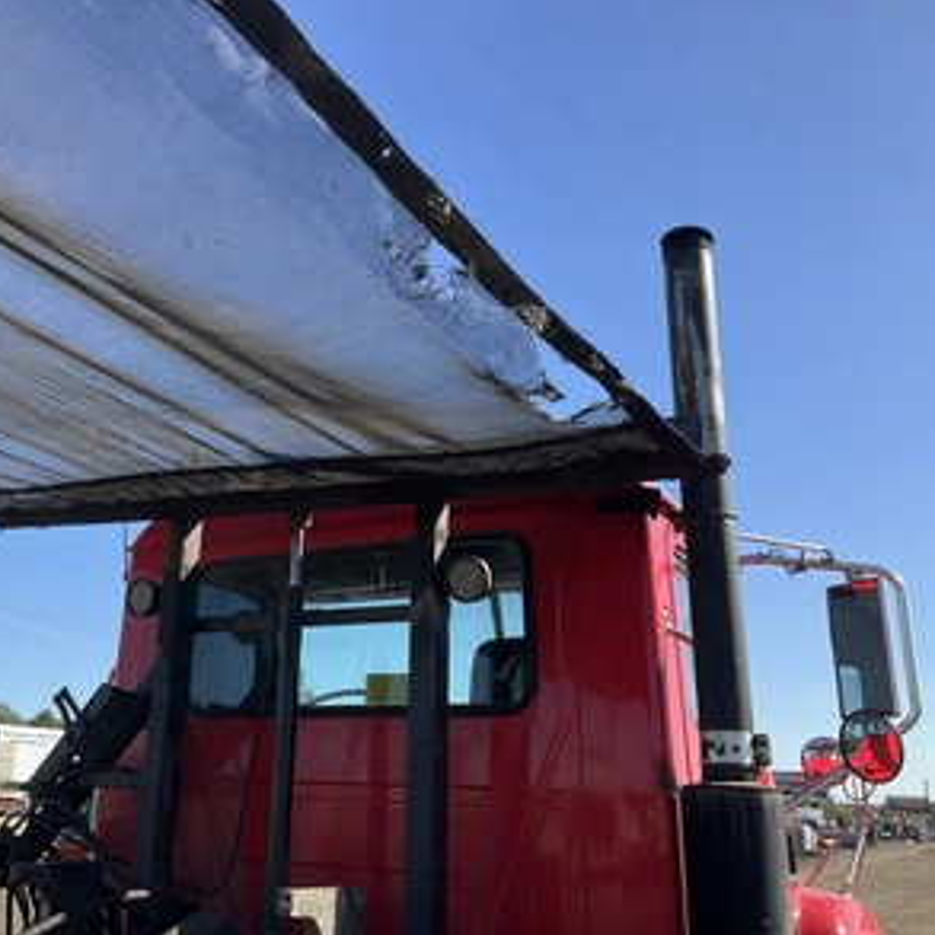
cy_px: 472
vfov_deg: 47.2
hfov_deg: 46.5
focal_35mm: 35
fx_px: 1070
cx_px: 316
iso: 25
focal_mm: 3
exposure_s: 1/1035
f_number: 1.8
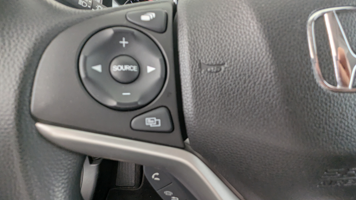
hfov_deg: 92.6
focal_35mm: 18
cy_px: 109
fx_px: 170
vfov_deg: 60.9
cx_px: 173
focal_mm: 2.35
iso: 239
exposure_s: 1/58.9
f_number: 2.2
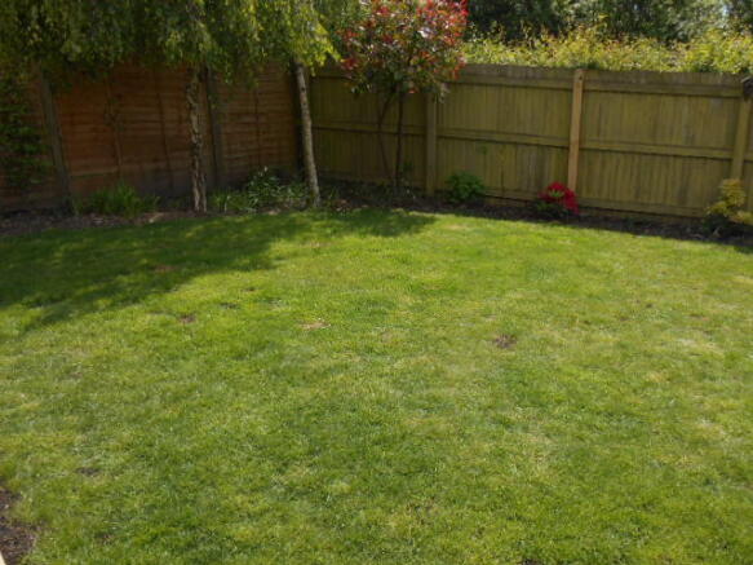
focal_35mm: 31
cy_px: 282
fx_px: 674
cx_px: 376
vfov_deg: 45.4
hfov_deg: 58.4
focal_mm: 5.5
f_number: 3.6
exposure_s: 1/640
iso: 80
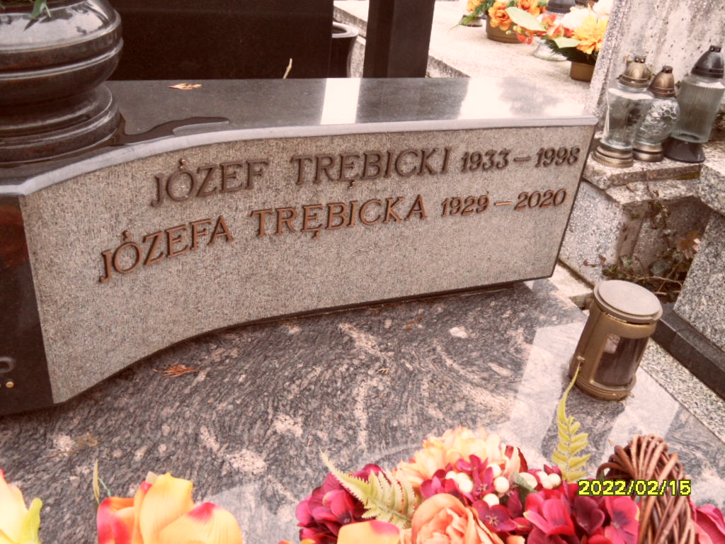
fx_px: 670
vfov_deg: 44.2
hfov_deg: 56.8
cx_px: 362
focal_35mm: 32
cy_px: 272
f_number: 3.4
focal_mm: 5.3
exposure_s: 1/30
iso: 120
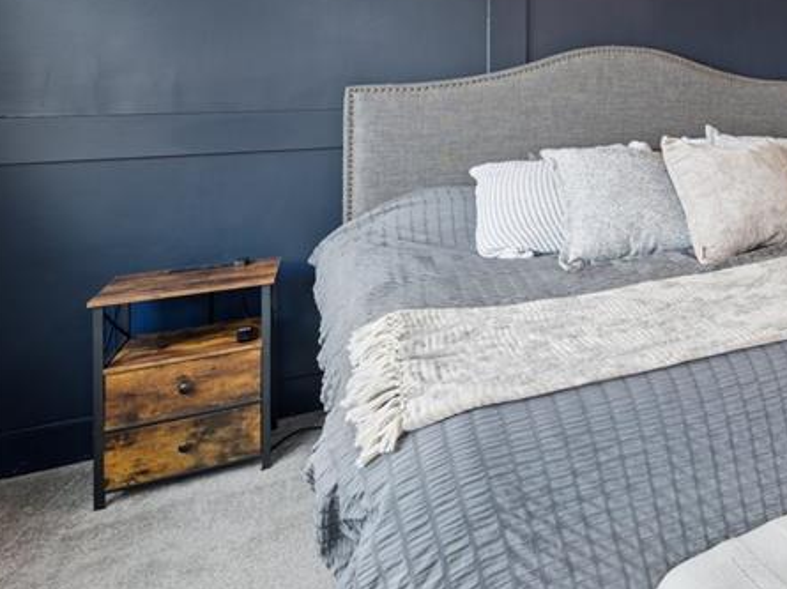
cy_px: 67
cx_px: 893
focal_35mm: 32
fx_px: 729
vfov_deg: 40.8
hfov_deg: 42.5
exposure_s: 1
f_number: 11
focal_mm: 14.5
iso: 100
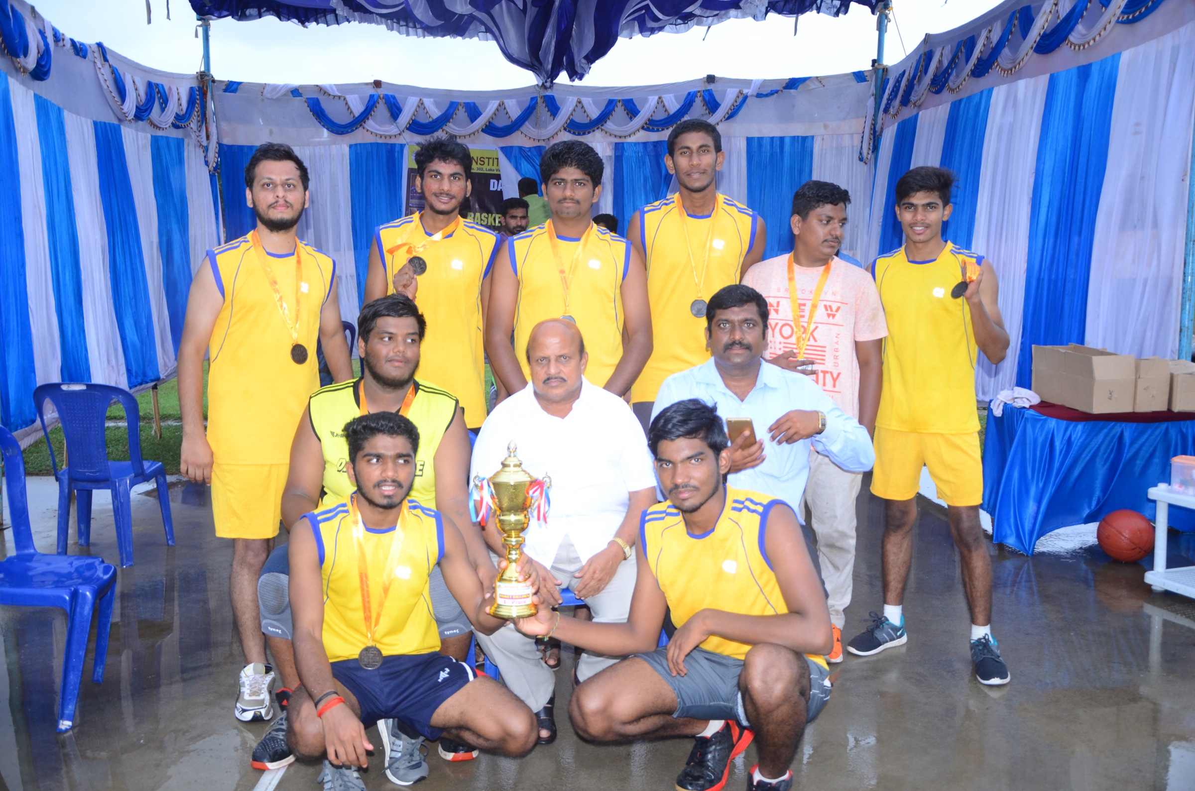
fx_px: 1192
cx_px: 598
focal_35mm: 36
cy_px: 396
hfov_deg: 53.2
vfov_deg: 36.7
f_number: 3.8
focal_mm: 24
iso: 400
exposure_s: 1/125
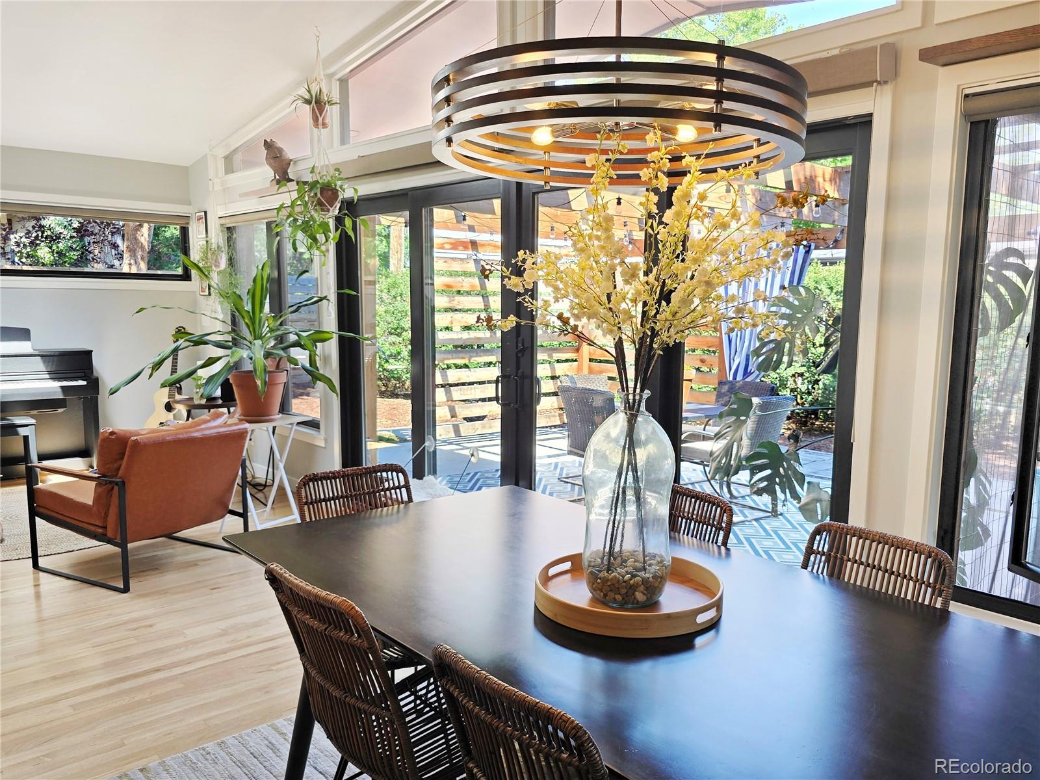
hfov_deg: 73.9
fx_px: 691
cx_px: 520
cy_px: 390
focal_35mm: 23
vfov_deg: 58.9
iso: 40
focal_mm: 6.3
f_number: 1.7
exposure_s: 1/120
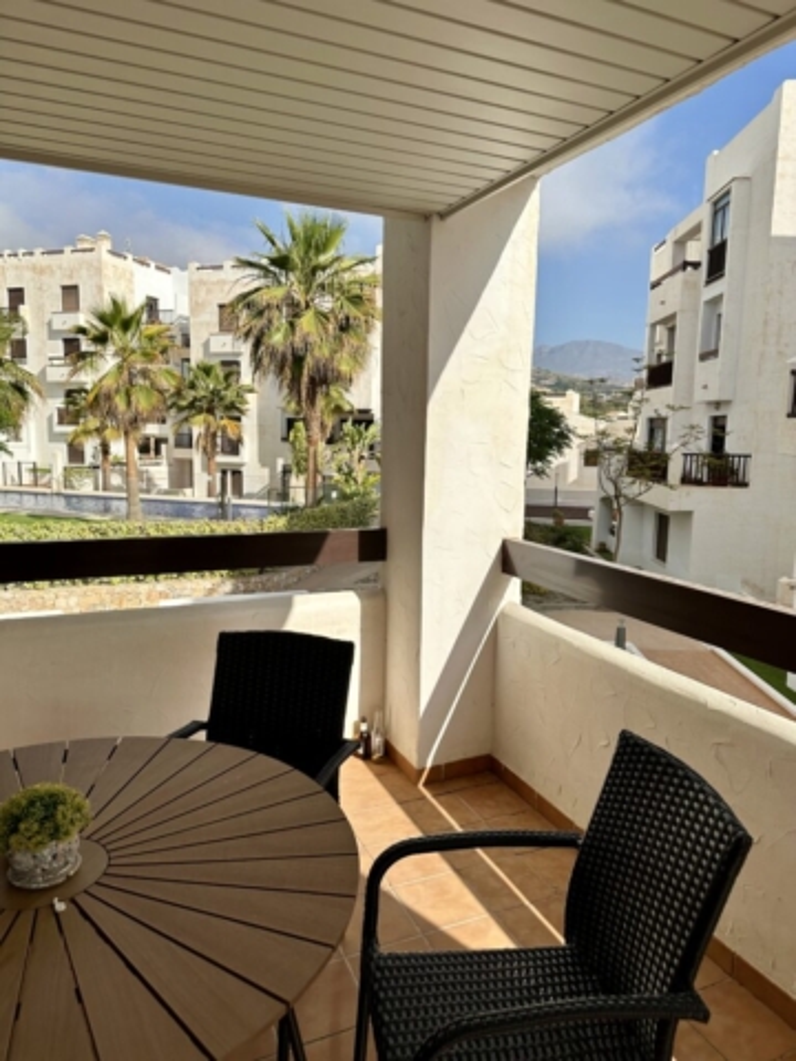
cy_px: 530
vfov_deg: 71.6
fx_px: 736
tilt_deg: -7.8
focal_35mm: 24
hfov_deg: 56.8
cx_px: 398
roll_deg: -1.1
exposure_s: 1/5000
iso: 80
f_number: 1.78
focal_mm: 6.86
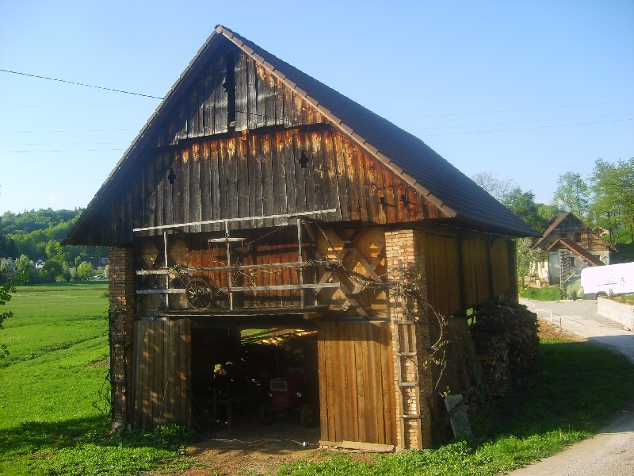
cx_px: 317
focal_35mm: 35
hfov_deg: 52.6
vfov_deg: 40.7
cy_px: 238
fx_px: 641
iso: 50
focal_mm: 5.8
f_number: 2.8
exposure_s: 1/350
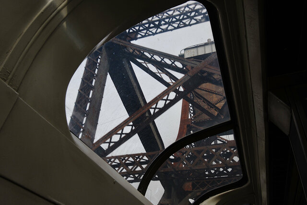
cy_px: 102
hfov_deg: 61.9
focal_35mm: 30
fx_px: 256
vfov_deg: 43.6
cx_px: 154
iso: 200
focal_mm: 20
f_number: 8
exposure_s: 1/250
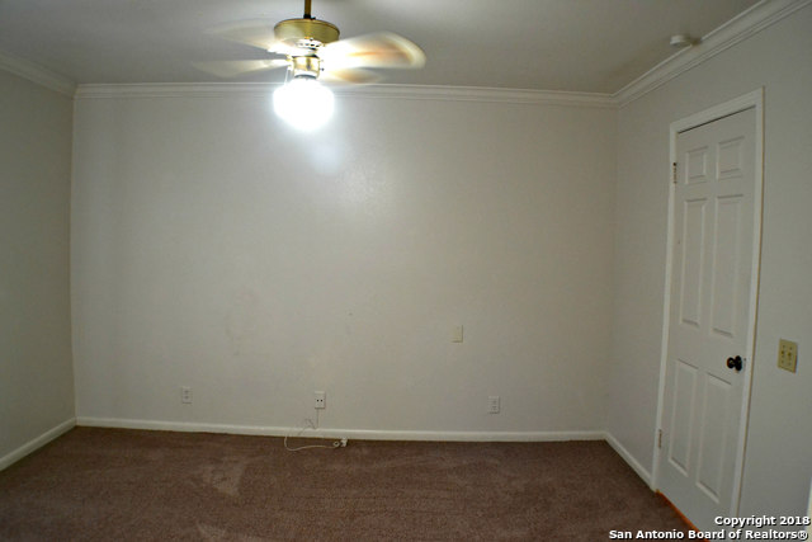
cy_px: 271
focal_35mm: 34
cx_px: 406
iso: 3200
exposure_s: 1/50
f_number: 3.8
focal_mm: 23
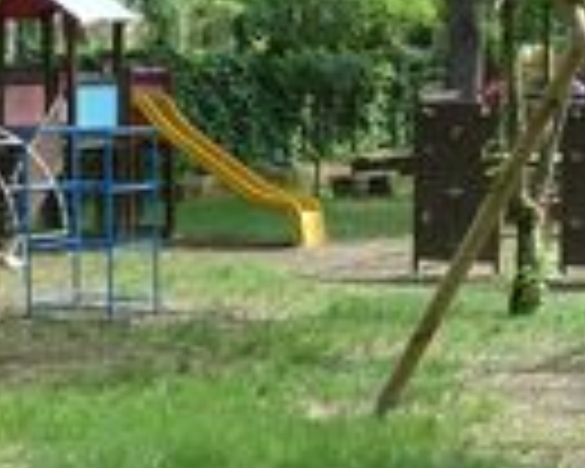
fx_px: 2078
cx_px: 392
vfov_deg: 12.8
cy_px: 270
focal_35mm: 120
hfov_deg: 16.0
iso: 80
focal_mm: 4.1
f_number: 4
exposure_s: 1/100
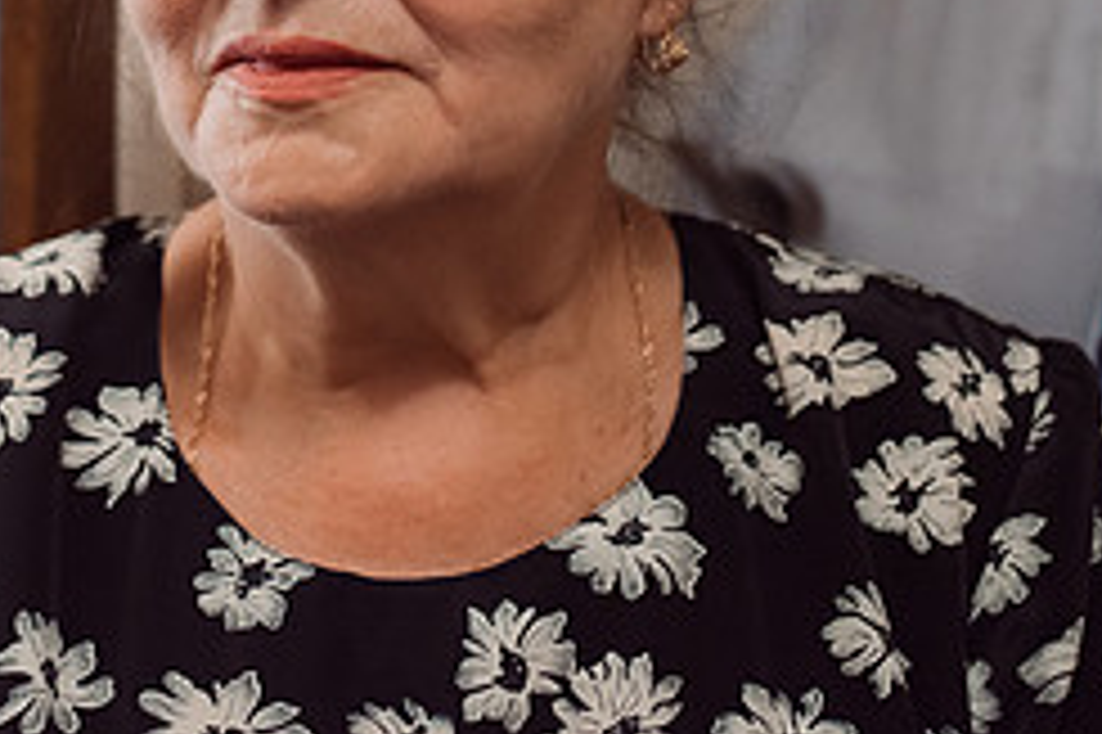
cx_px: 310
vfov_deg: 15.9
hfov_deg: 24.3
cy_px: -88
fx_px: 2539
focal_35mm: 83
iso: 2000
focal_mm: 35
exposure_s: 1/200
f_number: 2.8
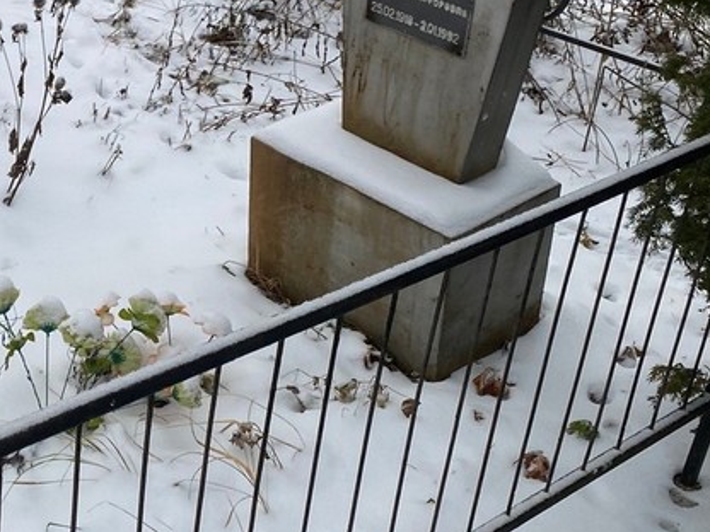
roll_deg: -2.6
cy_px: 172
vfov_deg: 22.8
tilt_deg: -27.7
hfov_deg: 28.0
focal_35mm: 64
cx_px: -41
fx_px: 1313
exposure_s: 1/195
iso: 32
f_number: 1.8
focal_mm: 4.25
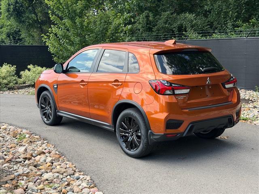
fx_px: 359
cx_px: 130
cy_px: 97
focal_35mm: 48
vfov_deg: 30.3
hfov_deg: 39.7
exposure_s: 1/1027
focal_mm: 6.76
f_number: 1.78
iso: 80
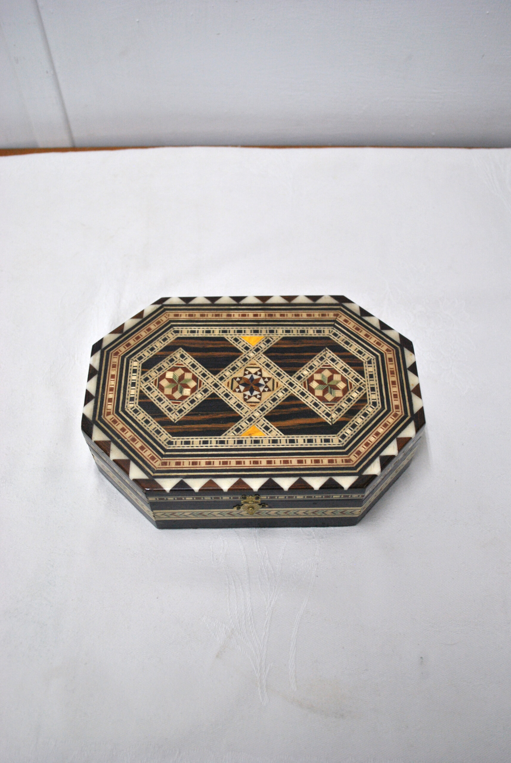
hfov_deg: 40.1
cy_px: 382
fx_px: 700
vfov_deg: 57.2
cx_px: 256
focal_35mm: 33
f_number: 3.8
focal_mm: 22
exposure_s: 1/100
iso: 400
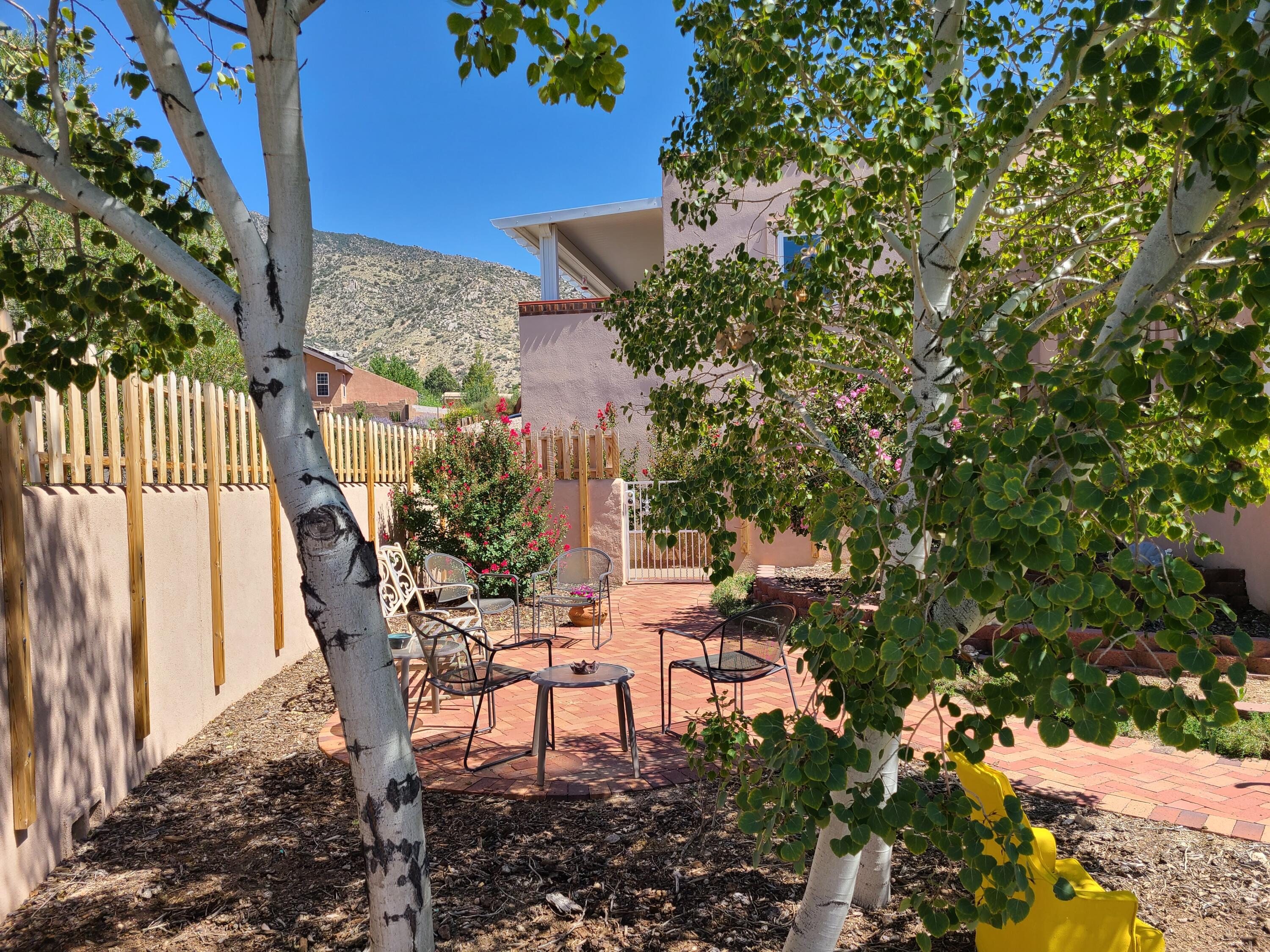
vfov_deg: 53.1
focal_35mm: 26
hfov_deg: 67.3
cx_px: 635
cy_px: 476
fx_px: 954
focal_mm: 5.4
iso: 40
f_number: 1.8
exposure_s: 1/1311
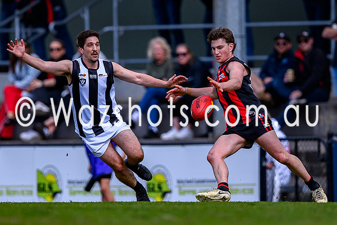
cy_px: 80
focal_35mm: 1110
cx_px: 166
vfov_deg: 1.2
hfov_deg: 1.9
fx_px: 10392
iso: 280
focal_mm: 500
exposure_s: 1/2500
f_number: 4
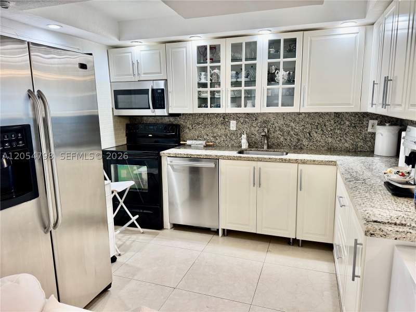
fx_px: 288
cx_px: 208
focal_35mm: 24
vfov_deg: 56.8
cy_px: 156
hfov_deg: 71.6
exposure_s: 1/120
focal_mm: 6.76
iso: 160
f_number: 1.78
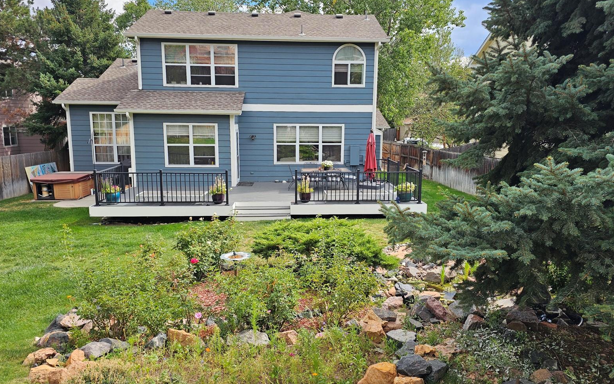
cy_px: 187
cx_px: 313
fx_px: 418
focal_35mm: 25
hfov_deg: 72.5
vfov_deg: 49.3
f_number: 1.7
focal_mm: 6.3
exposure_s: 1/190
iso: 10
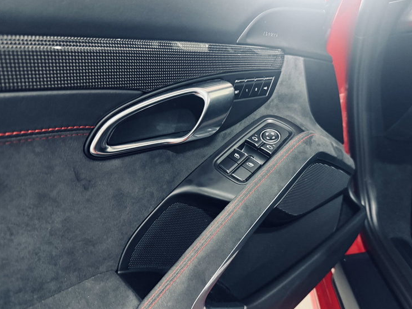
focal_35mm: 25
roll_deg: +7.2
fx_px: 298
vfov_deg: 54.9
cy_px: 159
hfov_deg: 69.4
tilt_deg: -17.2
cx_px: 208
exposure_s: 1/33
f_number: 1.78
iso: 1000
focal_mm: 6.76
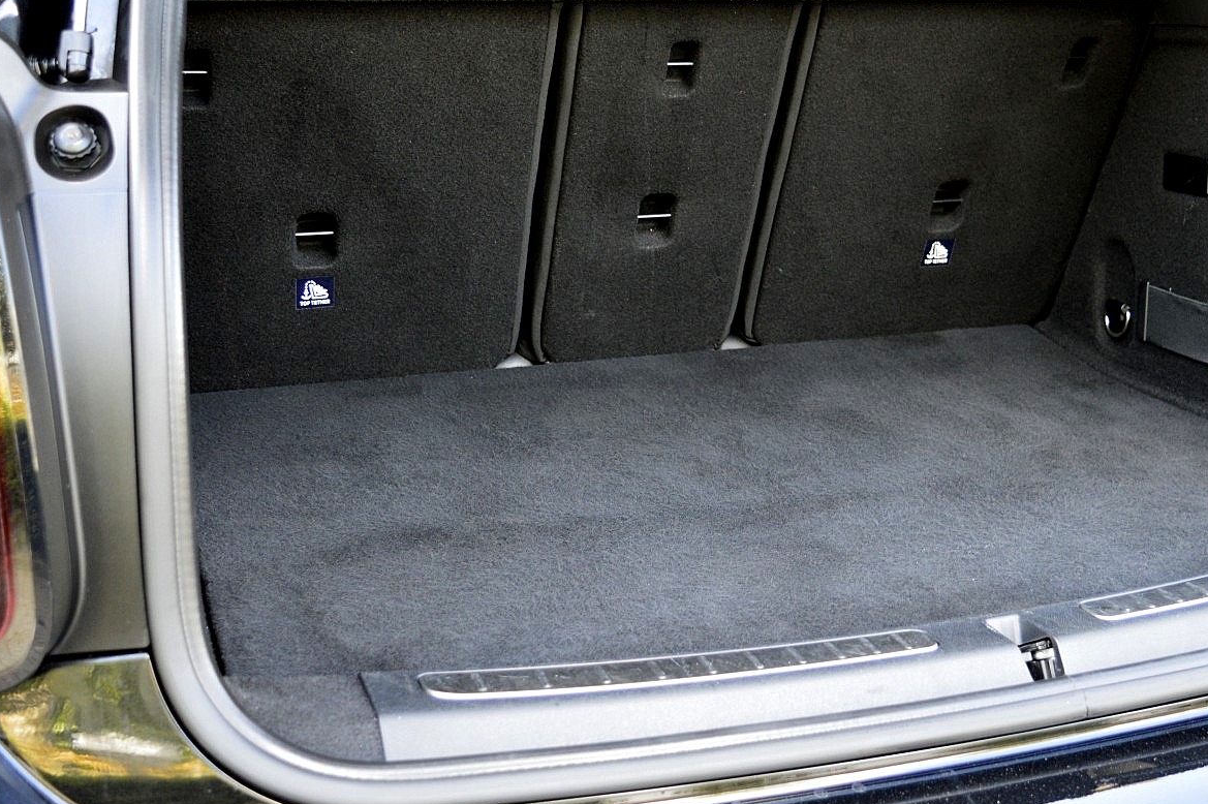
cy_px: 291
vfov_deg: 26.9
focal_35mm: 50
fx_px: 1677
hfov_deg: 39.3
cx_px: 783
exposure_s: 1/60
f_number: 4.5
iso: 800
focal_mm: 24
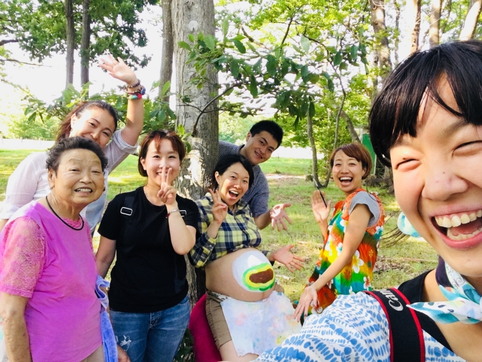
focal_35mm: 31
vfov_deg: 45.4
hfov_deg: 58.4
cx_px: 241
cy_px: 181
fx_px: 432
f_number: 2.2
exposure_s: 1/120
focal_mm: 2.65
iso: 50
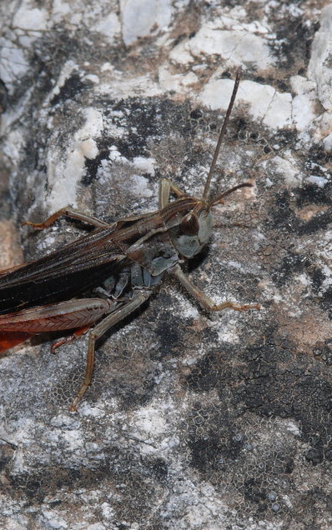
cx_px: 96
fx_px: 4730
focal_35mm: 327
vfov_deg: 6.4
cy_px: 264
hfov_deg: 4.0
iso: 100
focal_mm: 48.7
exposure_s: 1/640
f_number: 11
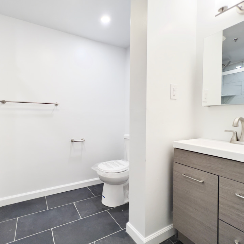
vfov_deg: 87.4
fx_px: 128
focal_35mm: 16
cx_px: 98
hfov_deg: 86.3
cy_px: 118
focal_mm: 1.57
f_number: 1.8
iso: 100
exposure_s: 1/120
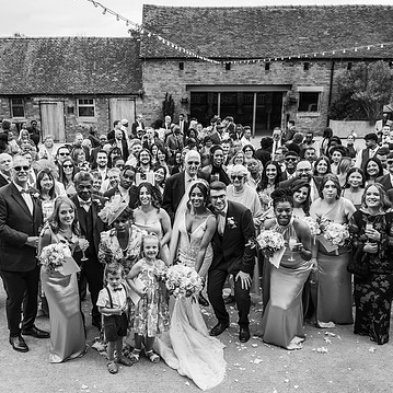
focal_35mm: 35
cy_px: 201
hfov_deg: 47.2
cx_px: 178
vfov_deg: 47.2
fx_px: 450
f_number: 4.5
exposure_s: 1/1000
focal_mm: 25.5
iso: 450
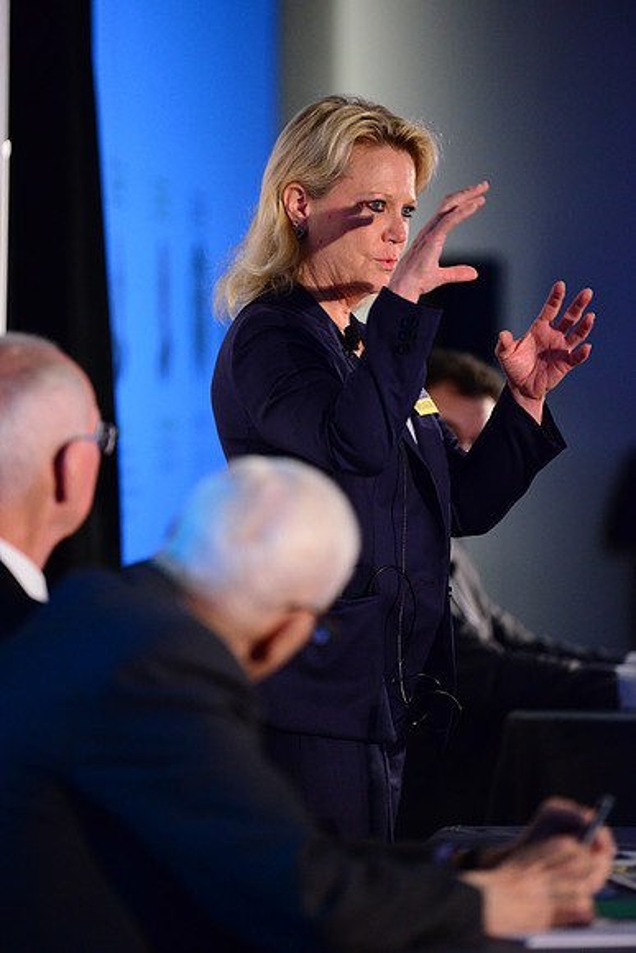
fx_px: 4899
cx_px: 318
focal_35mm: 185
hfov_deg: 7.4
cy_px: 476
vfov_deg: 11.1
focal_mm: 185
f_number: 2.8
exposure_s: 1/250
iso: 4000
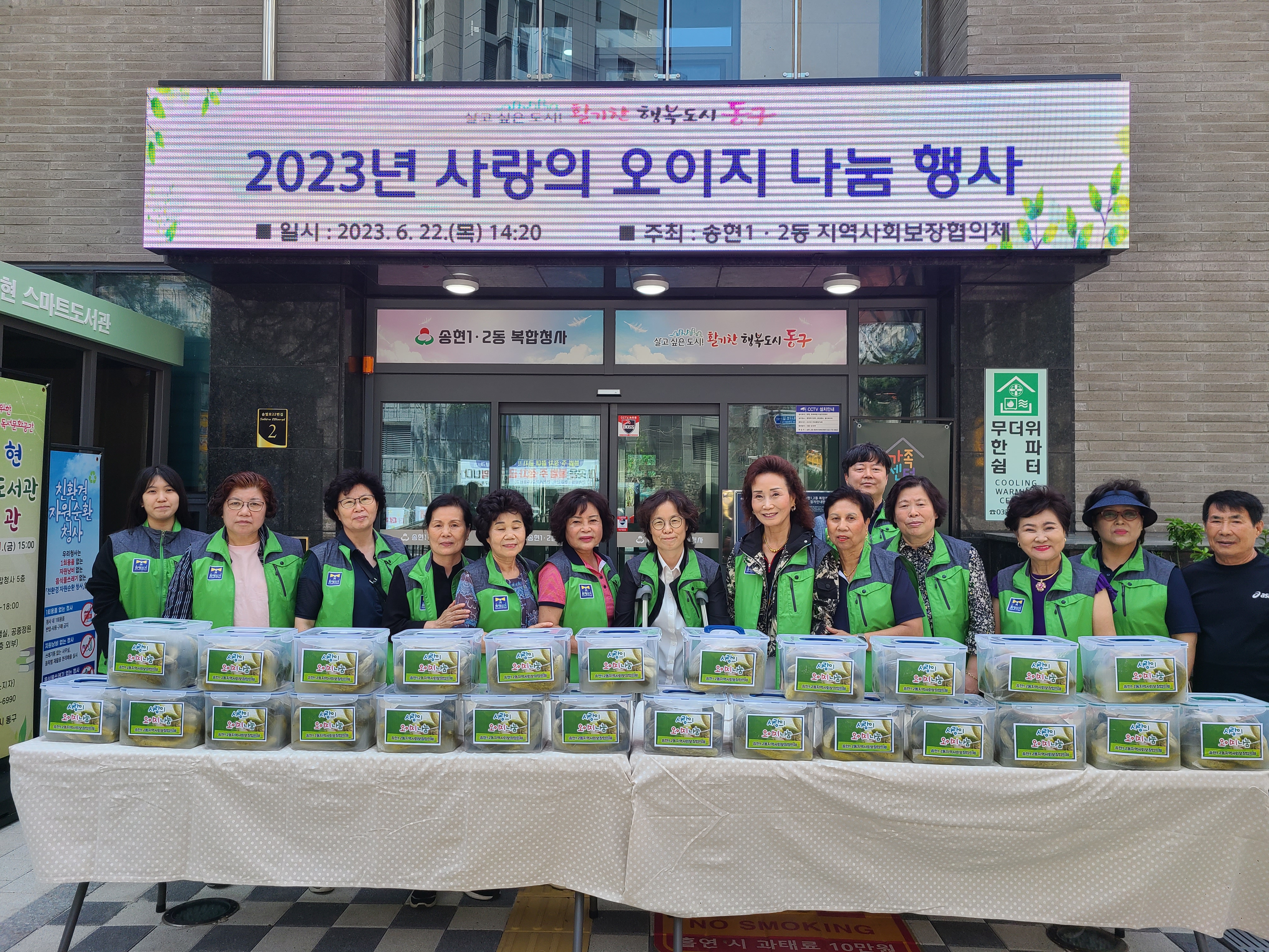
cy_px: 476
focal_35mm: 26
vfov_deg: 53.1
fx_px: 953
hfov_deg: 67.3
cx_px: 634
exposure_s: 1/493
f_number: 1.8
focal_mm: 5.4
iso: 40
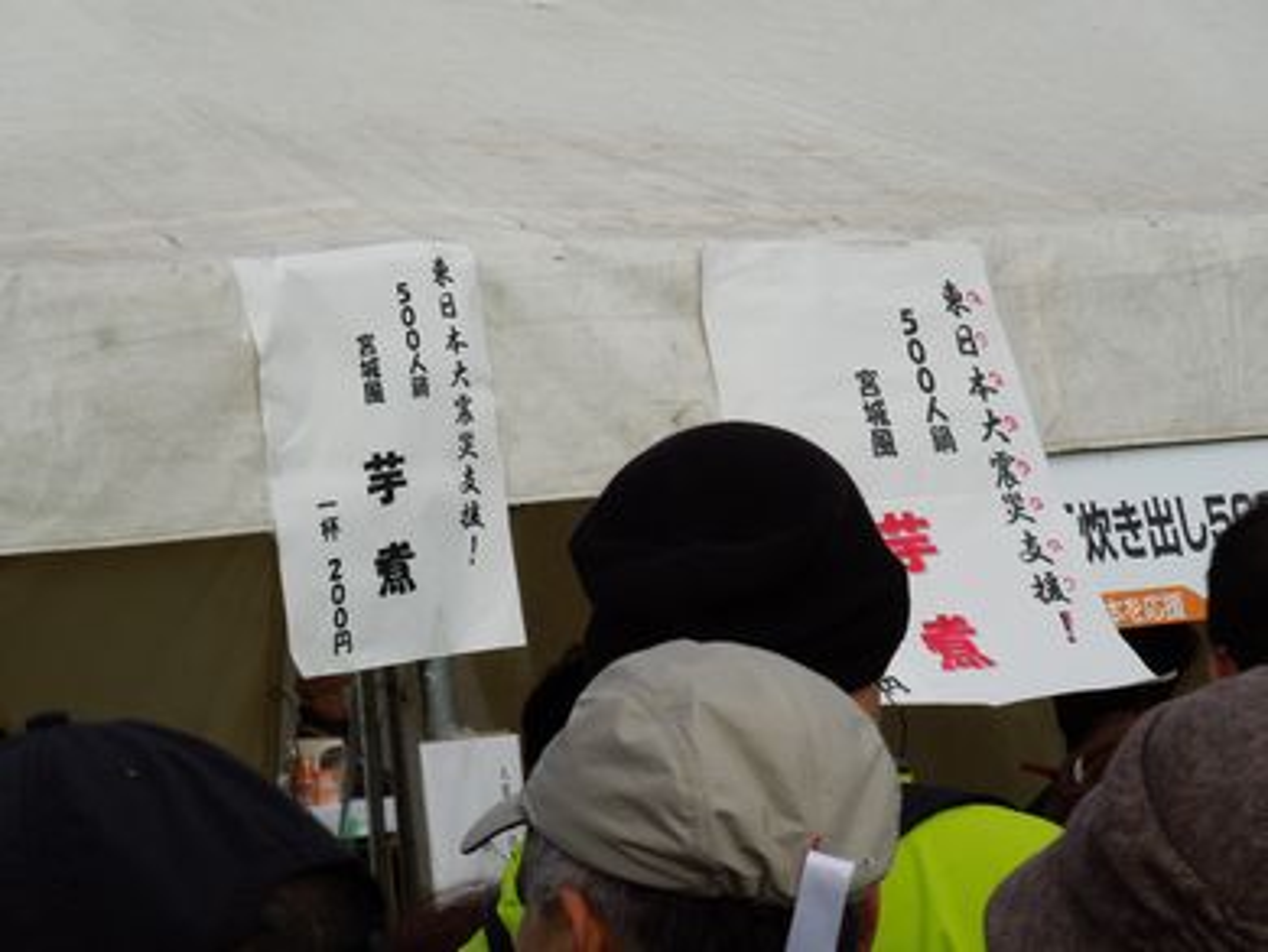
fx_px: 5535
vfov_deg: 9.8
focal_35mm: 151
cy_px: 476
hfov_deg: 13.1
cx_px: 634
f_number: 4.9
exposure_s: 1/800
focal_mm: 27.2
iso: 100
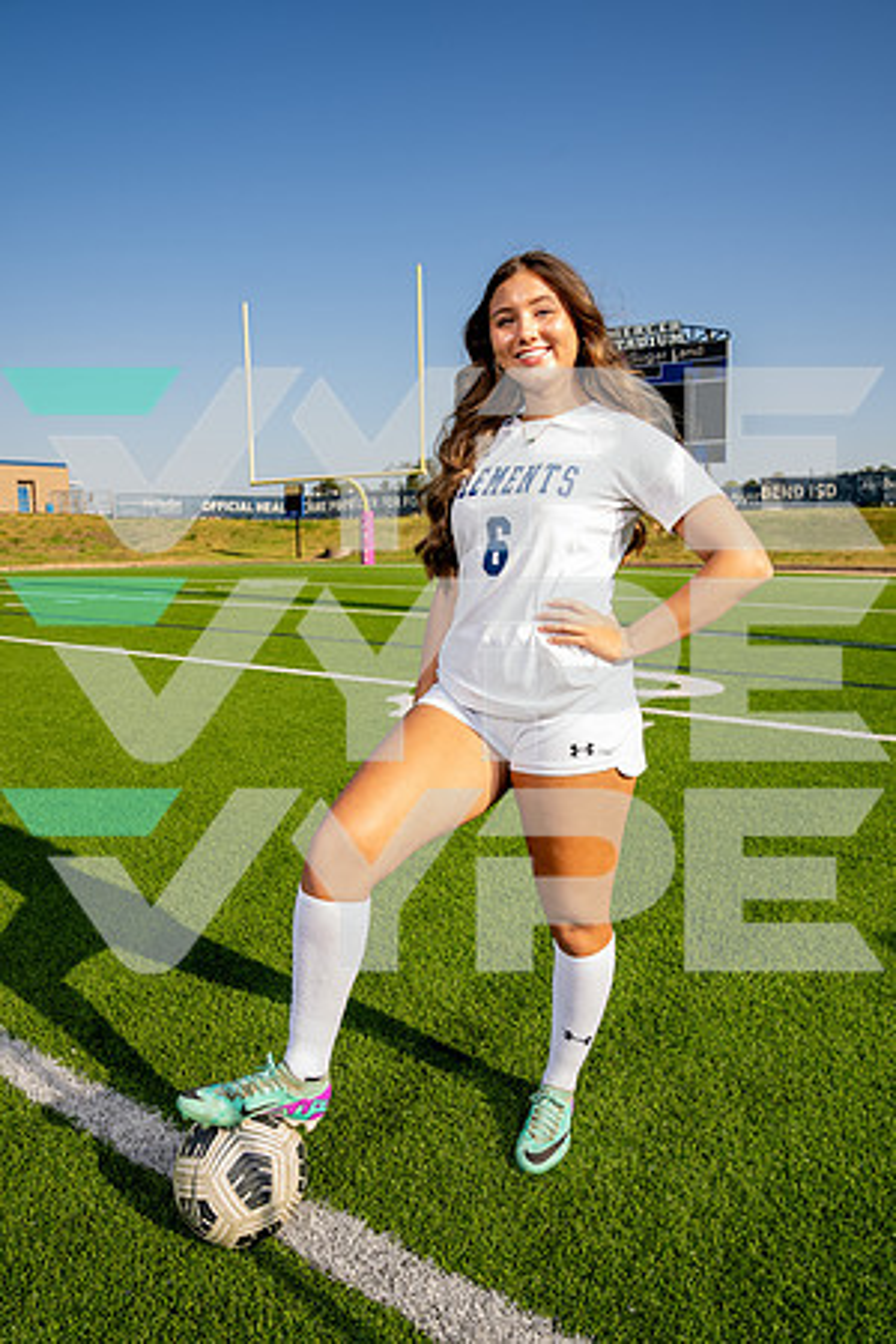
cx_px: 448
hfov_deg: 53.1
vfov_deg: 73.7
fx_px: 896
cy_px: 672
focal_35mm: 24
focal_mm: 24
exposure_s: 1/125
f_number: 7.1
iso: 50
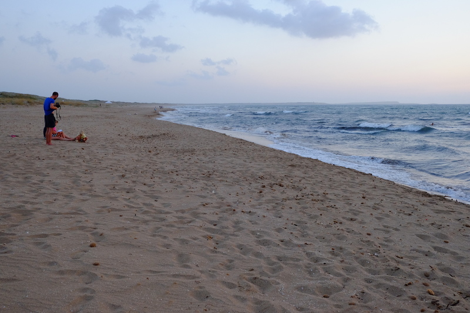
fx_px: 457
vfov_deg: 37.8
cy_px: 156
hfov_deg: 54.4
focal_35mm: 35
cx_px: 235
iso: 1250
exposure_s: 1/60
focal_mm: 23
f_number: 8
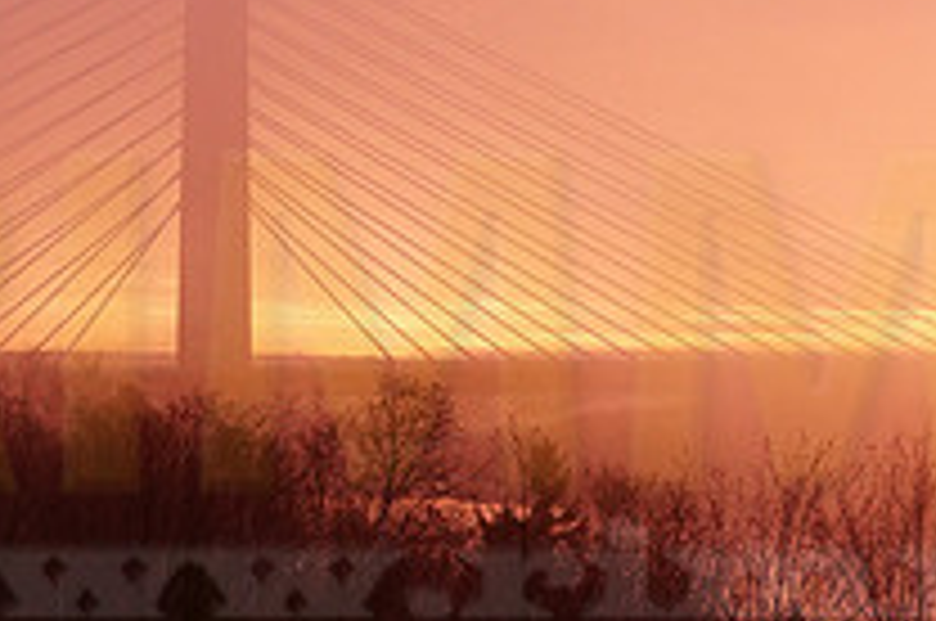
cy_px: 367
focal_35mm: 109
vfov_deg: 12.5
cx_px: 886
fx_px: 2830
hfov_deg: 18.4
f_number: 4
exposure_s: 1/60
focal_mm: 26
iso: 640
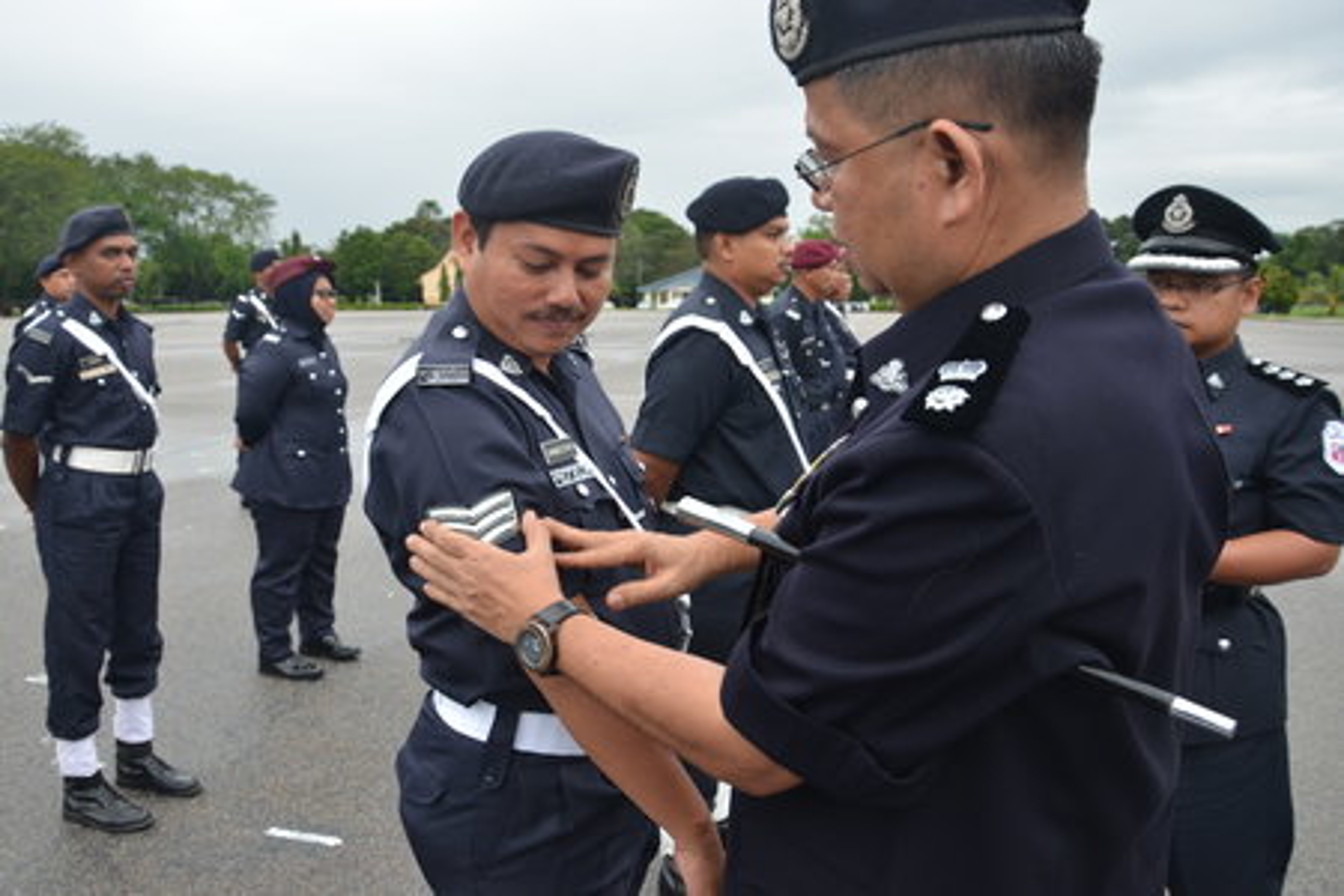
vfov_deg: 47.9
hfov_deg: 67.4
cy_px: 448
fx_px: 1008
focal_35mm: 27
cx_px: 672
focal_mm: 18
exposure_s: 1/100
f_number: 5
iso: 400
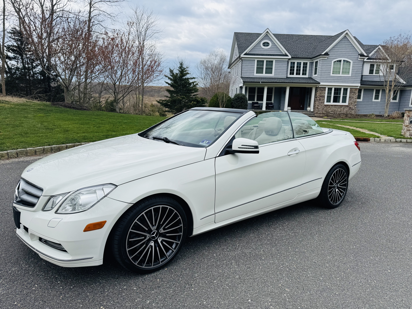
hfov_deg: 71.6
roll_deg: -1.7
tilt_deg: -13.3
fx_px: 286
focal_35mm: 24
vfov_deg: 56.8
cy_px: 154
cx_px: 206
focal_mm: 6.76
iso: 80
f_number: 1.78
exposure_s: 1/4310
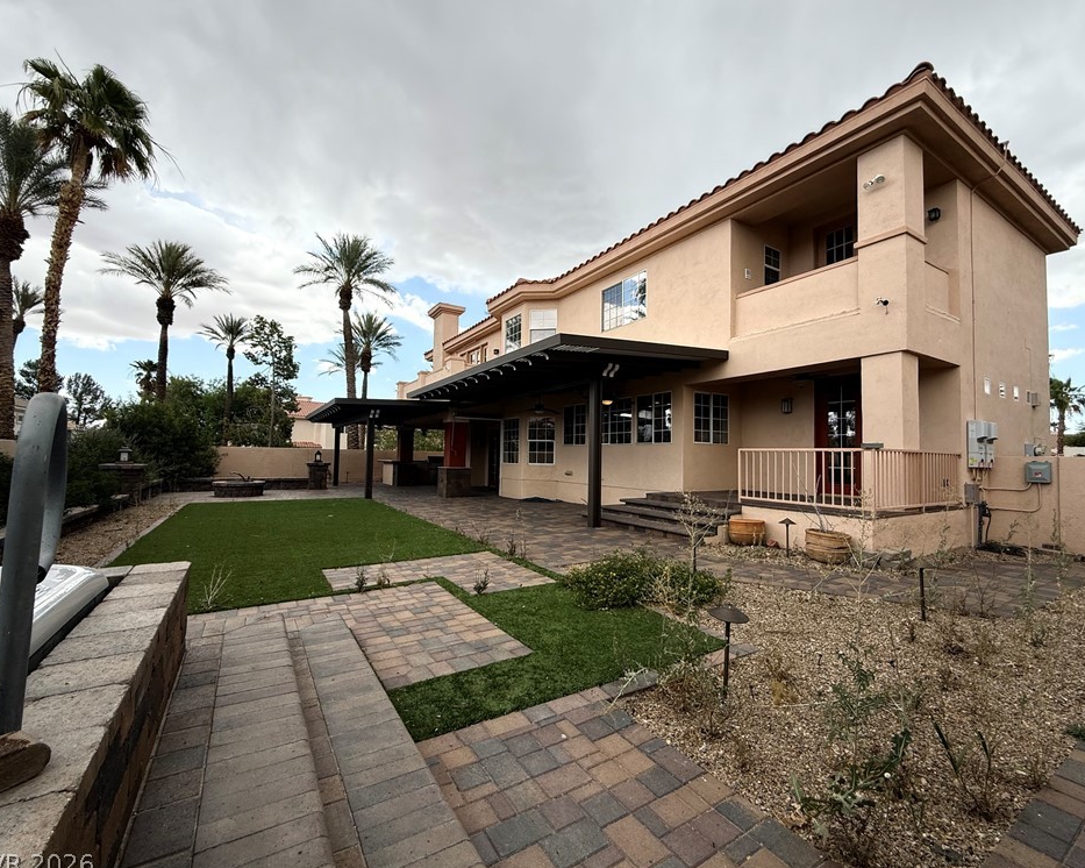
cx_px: 563
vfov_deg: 84.0
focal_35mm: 15
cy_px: 436
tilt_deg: +2.9
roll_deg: -1.0
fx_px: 482
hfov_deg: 96.8
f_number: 2.2
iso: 64
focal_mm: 2.22
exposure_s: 1/672
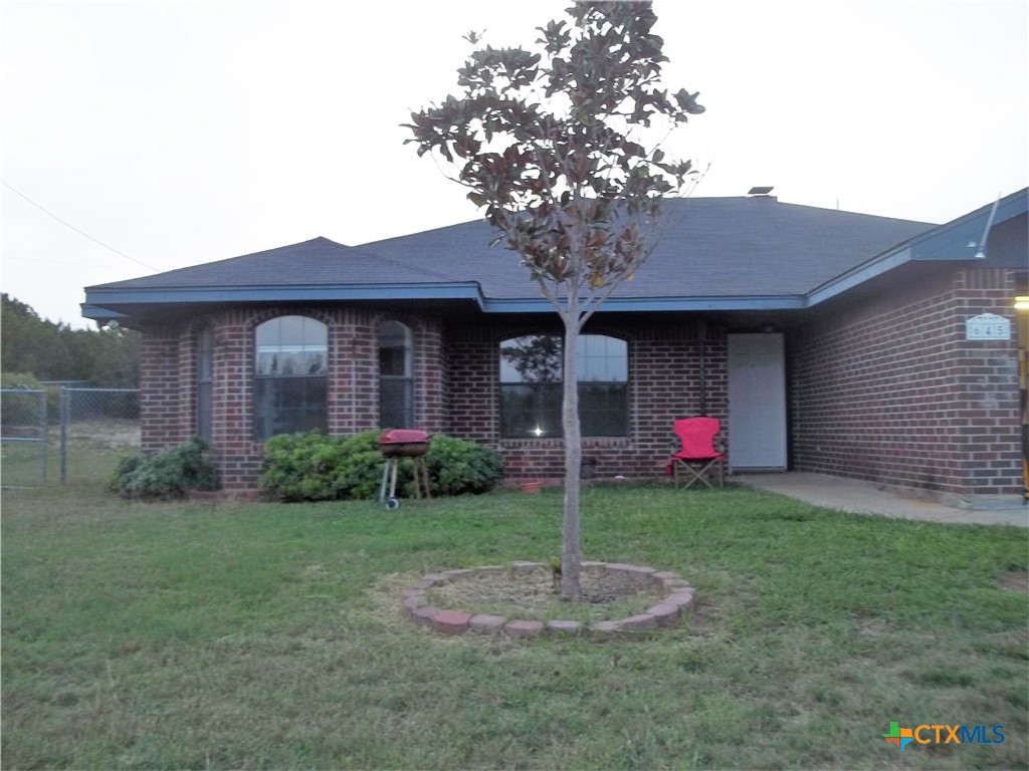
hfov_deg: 56.8
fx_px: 951
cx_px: 514
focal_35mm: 32
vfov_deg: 44.2
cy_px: 386
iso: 64
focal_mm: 5.7
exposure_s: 1/30
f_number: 2.9
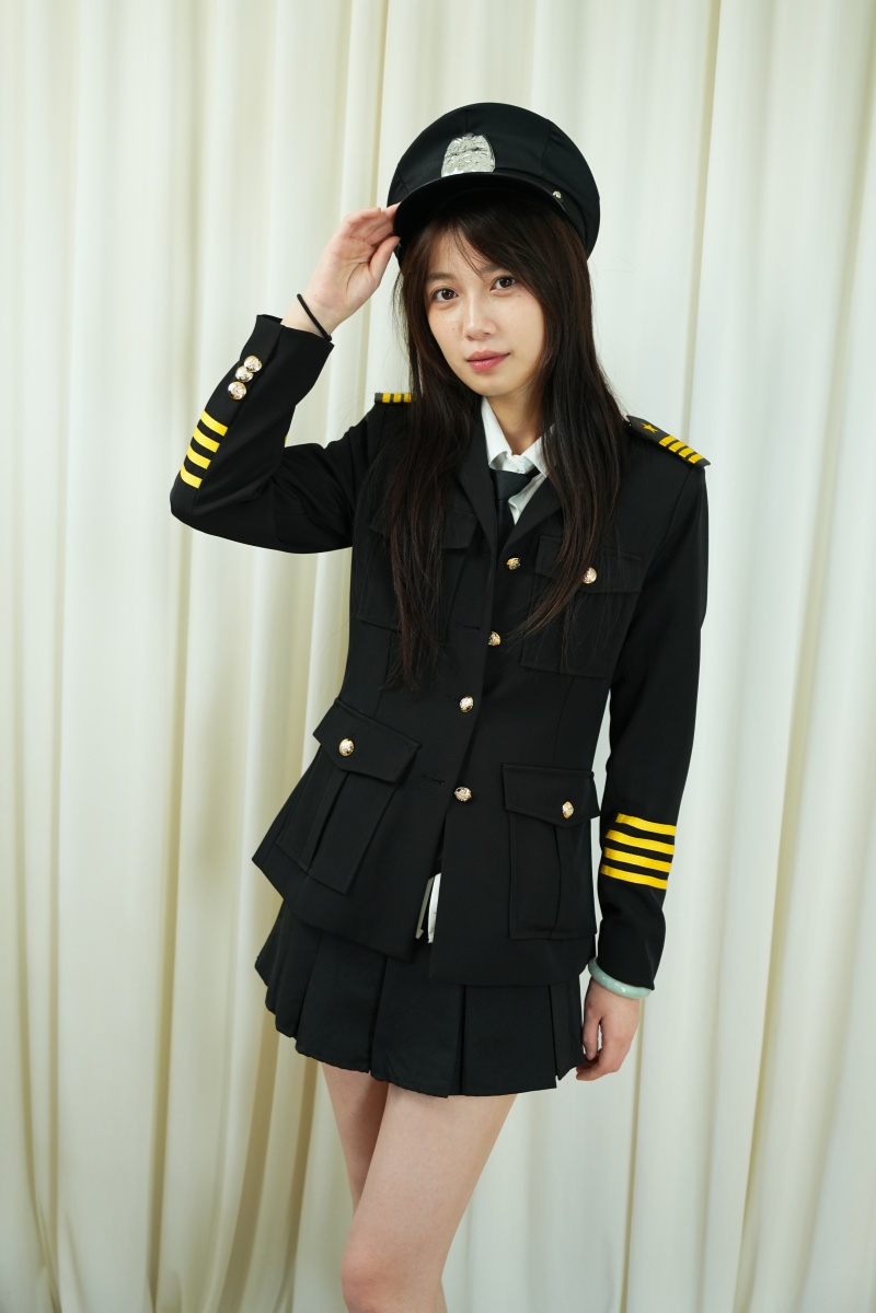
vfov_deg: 48.8
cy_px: 656
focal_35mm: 40
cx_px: 438
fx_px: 1449
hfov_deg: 33.6
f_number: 2.8
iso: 1000
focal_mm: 39.7
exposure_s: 1/320
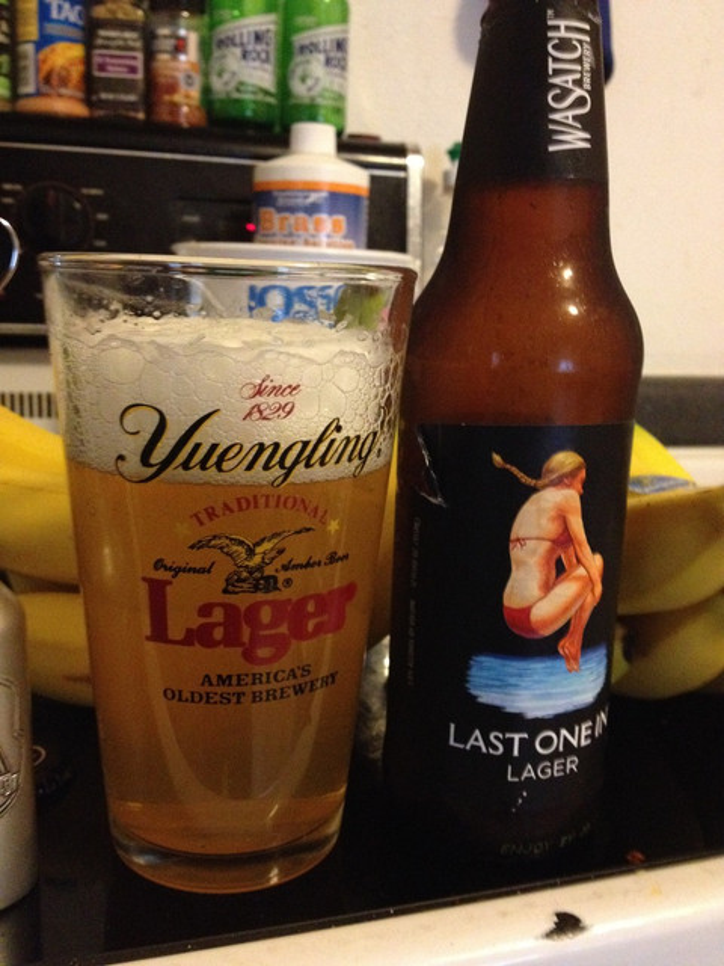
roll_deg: -2.8
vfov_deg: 52.6
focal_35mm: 35
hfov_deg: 40.7
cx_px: 362
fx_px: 976
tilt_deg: -11.6
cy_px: 483
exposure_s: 1/15
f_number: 2.4
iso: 500
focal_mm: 4.28
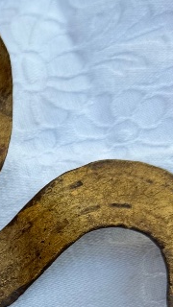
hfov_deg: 11.3
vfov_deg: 20.6
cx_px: -157
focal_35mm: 98
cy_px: 353
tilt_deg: -74.7
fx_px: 799
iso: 64
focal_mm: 6.76
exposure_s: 1/263
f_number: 1.78
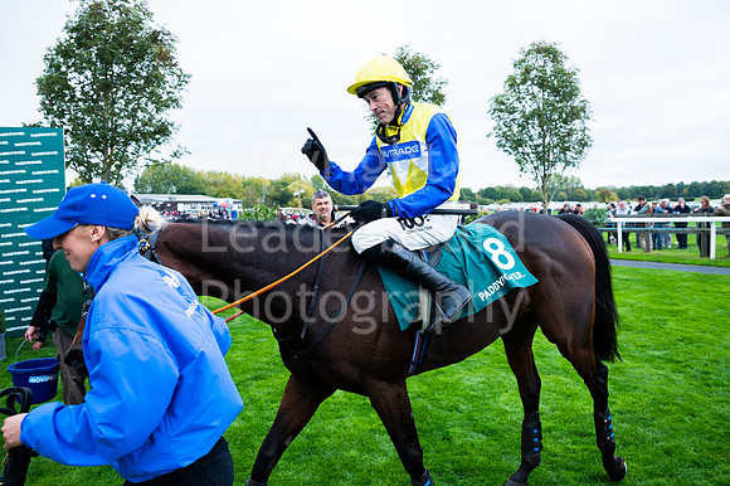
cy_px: 223
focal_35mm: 29
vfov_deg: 45.3
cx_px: 395
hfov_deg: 64.1
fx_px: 581
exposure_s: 1/400
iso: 500
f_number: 4
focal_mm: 26.5
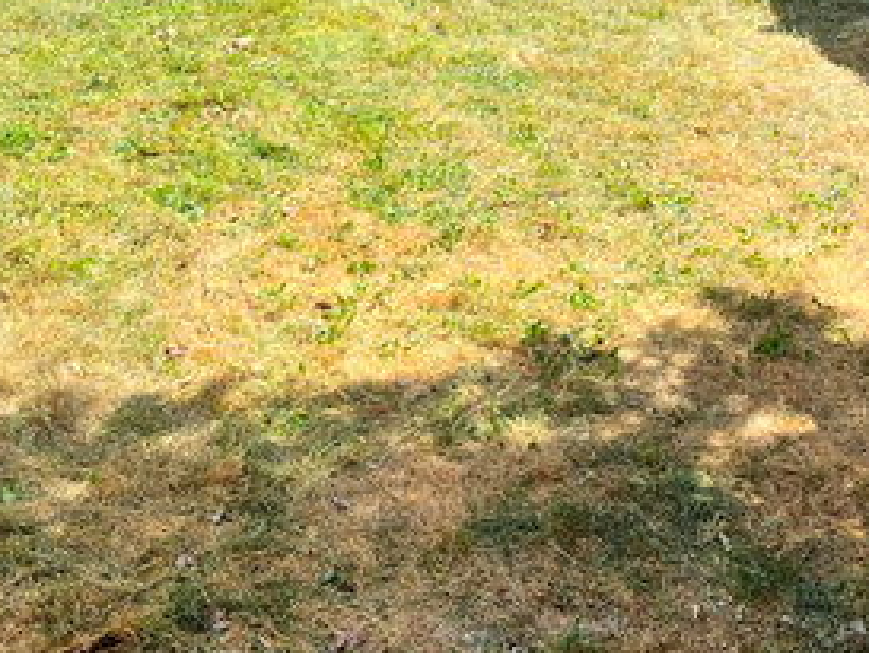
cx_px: 458
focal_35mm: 61
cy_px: 3
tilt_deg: -16.4
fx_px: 1532
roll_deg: +0.4
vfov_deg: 23.1
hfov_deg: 31.7
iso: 50
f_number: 1.6
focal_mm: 5.1
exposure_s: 1/1623
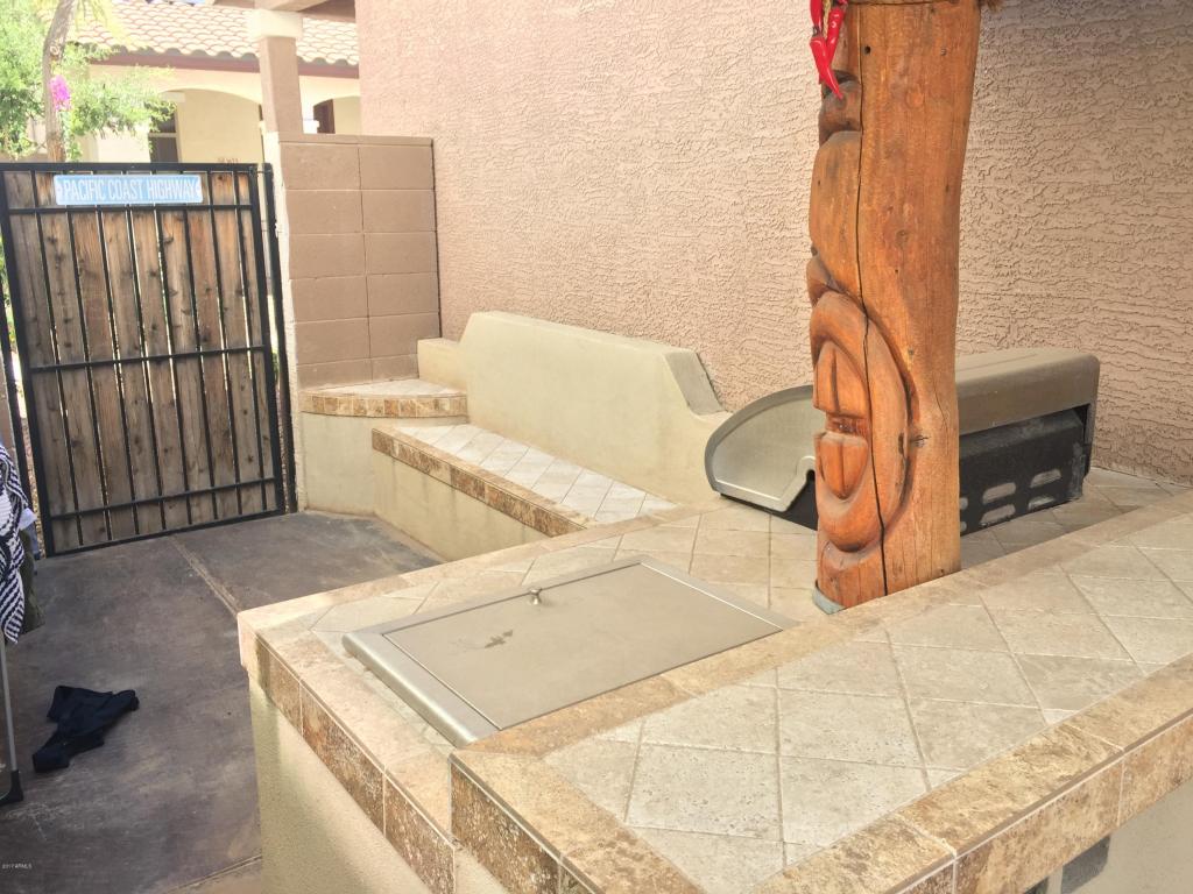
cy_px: 447
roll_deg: +0.8
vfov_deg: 48.2
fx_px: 999
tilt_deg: -13.1
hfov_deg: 61.7
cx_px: 596
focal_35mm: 29
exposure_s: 1/128
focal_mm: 4.15
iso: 32
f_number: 2.2
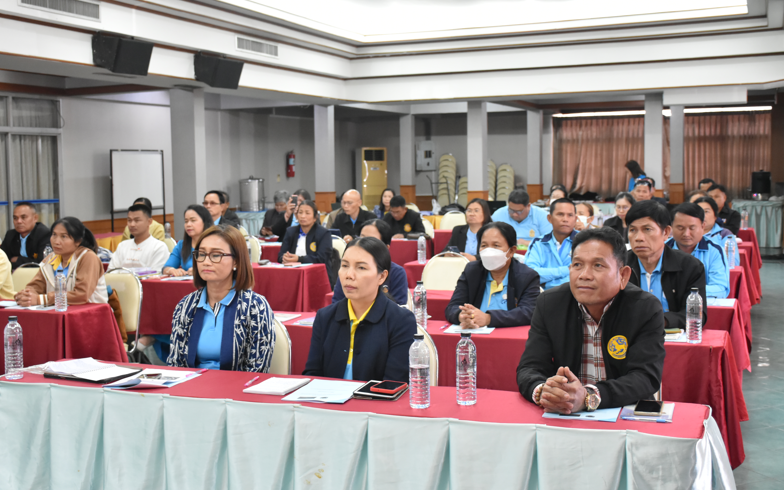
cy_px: 237
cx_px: 391
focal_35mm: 46
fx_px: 983
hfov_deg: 43.5
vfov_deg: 28.0
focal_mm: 30
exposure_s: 1/30
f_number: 4
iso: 2200
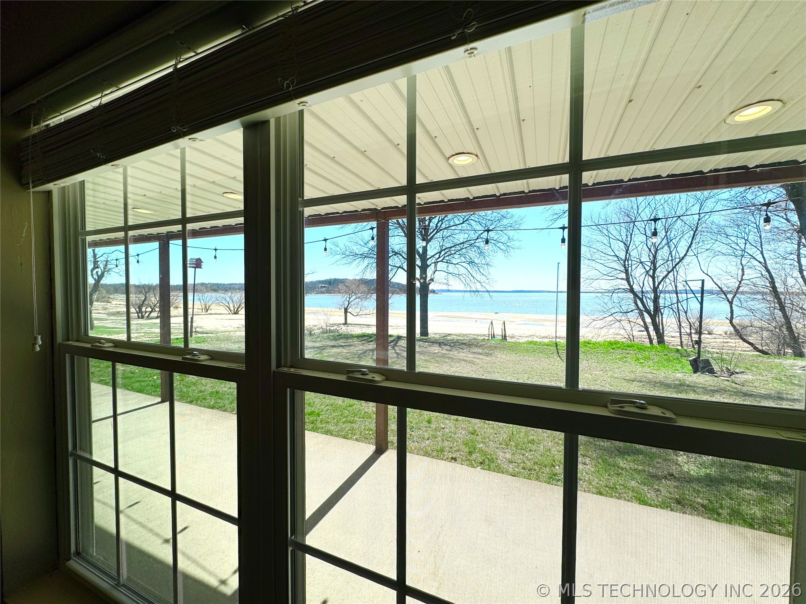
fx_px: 326
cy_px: 302
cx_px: 403
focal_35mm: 14
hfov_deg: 102.1
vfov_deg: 85.7
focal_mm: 2.22
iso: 40
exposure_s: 1/1346
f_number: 2.2
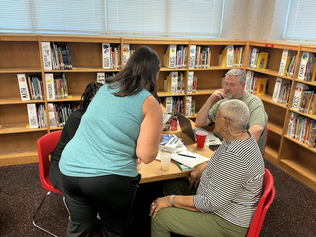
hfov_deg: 63.4
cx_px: 158
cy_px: 118
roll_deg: -1.8
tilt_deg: -18.1
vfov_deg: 49.7
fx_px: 256
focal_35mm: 28
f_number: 1.8
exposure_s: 1/44
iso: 80
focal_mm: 3
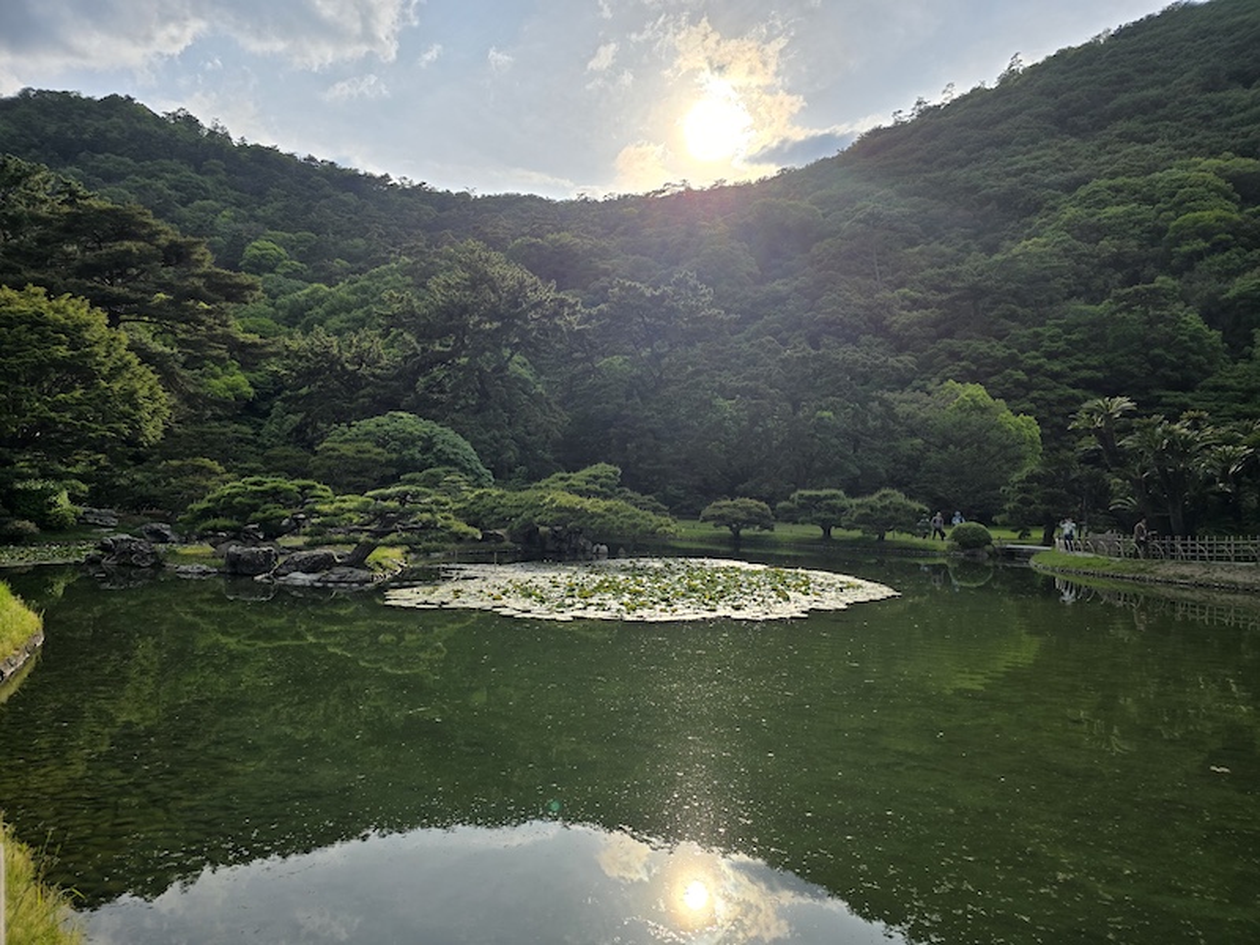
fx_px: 837
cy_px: 472
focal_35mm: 23
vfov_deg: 58.9
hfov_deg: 73.9
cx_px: 630
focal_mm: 6.3
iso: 12
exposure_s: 1/1728
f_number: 1.7
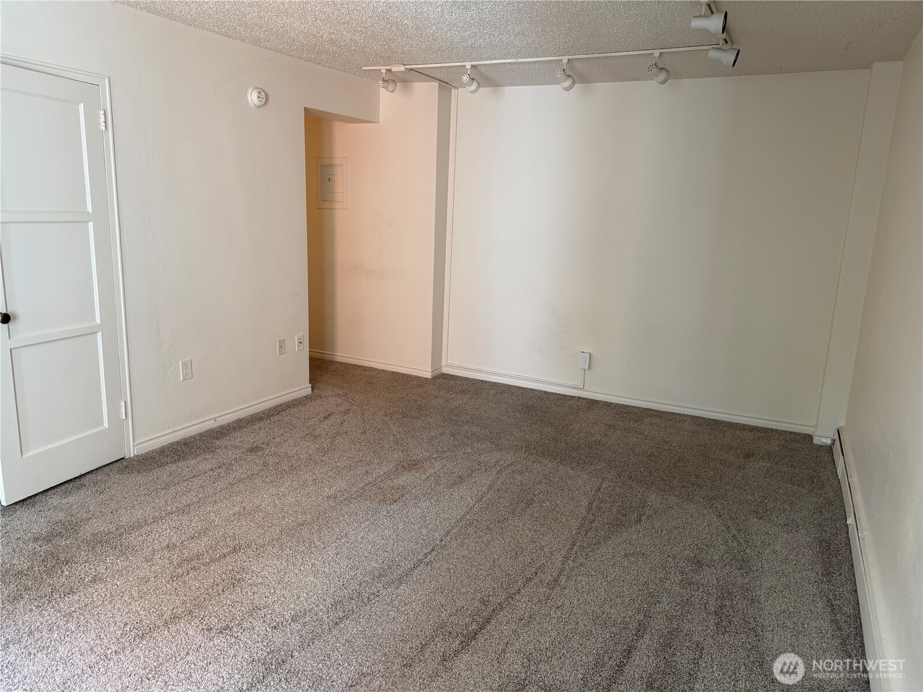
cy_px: 346
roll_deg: -2.4
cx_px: 462
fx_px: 640
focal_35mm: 24
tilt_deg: -11.2
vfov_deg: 56.8
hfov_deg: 71.6
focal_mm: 6.76
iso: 125
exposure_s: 1/60
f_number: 1.78
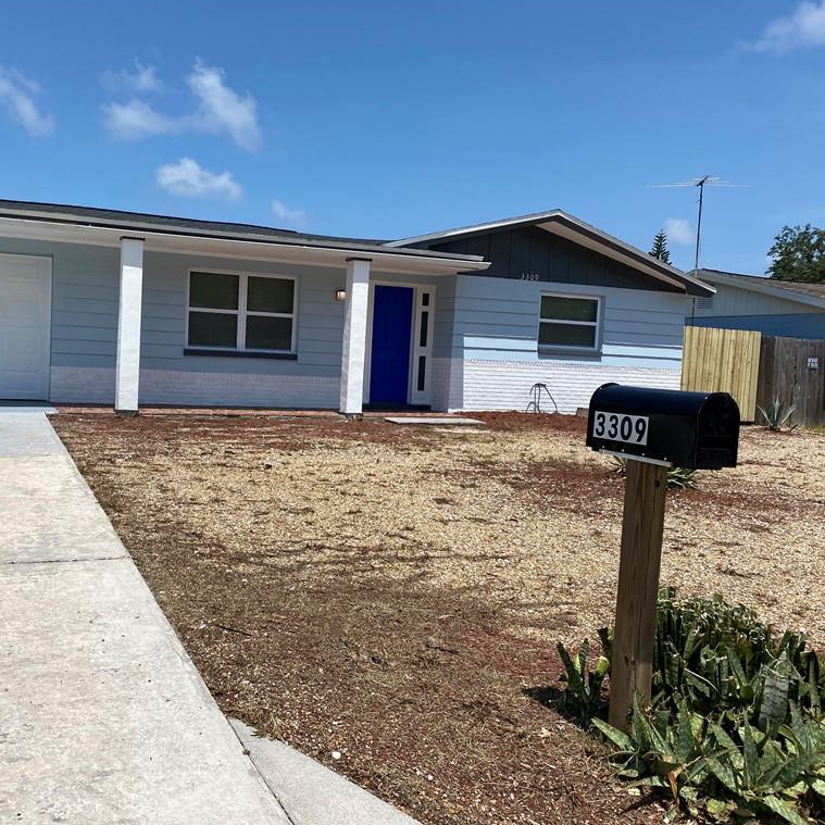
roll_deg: -3.3
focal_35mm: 31
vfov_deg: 52.5
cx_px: 304
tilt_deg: -2.7
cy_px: 409
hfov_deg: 51.9
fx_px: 836
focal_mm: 4.25
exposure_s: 1/5495
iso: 32
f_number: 1.8
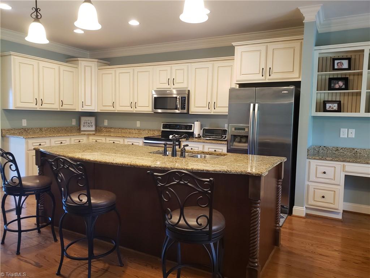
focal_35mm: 26
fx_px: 278
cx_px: 185
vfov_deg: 53.1
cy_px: 139
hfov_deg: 67.3
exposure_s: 1/24
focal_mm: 4.3
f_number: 2.4
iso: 250
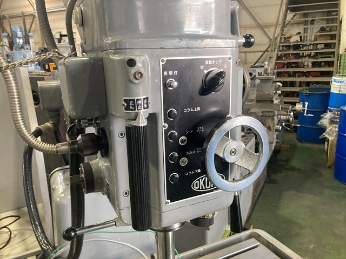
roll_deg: +3.3
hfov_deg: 63.4
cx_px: 173
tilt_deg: -15.3
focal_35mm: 28
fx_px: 280
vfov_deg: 49.7
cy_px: 130
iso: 160
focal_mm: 3.99
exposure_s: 1/60
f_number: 1.8
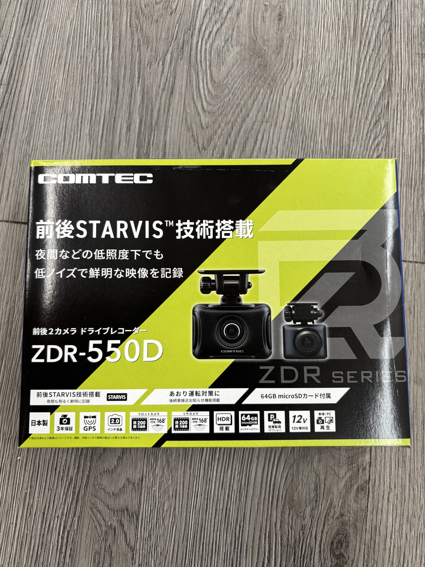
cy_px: 284
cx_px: 212
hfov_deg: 53.1
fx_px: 426
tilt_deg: -82.9
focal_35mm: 26
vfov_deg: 67.3
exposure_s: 1/121
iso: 125
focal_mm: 5.96
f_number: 1.6
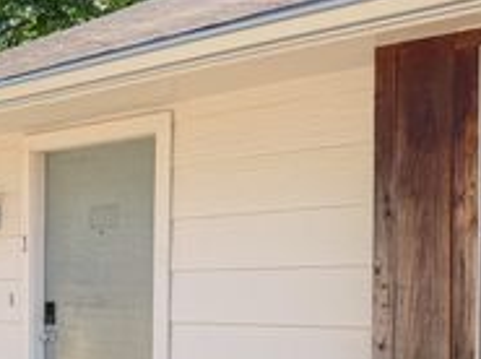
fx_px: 901
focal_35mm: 65
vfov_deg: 22.1
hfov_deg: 27.7
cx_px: -29
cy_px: 308
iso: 80
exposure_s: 1/1618
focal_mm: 6.76
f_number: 1.78
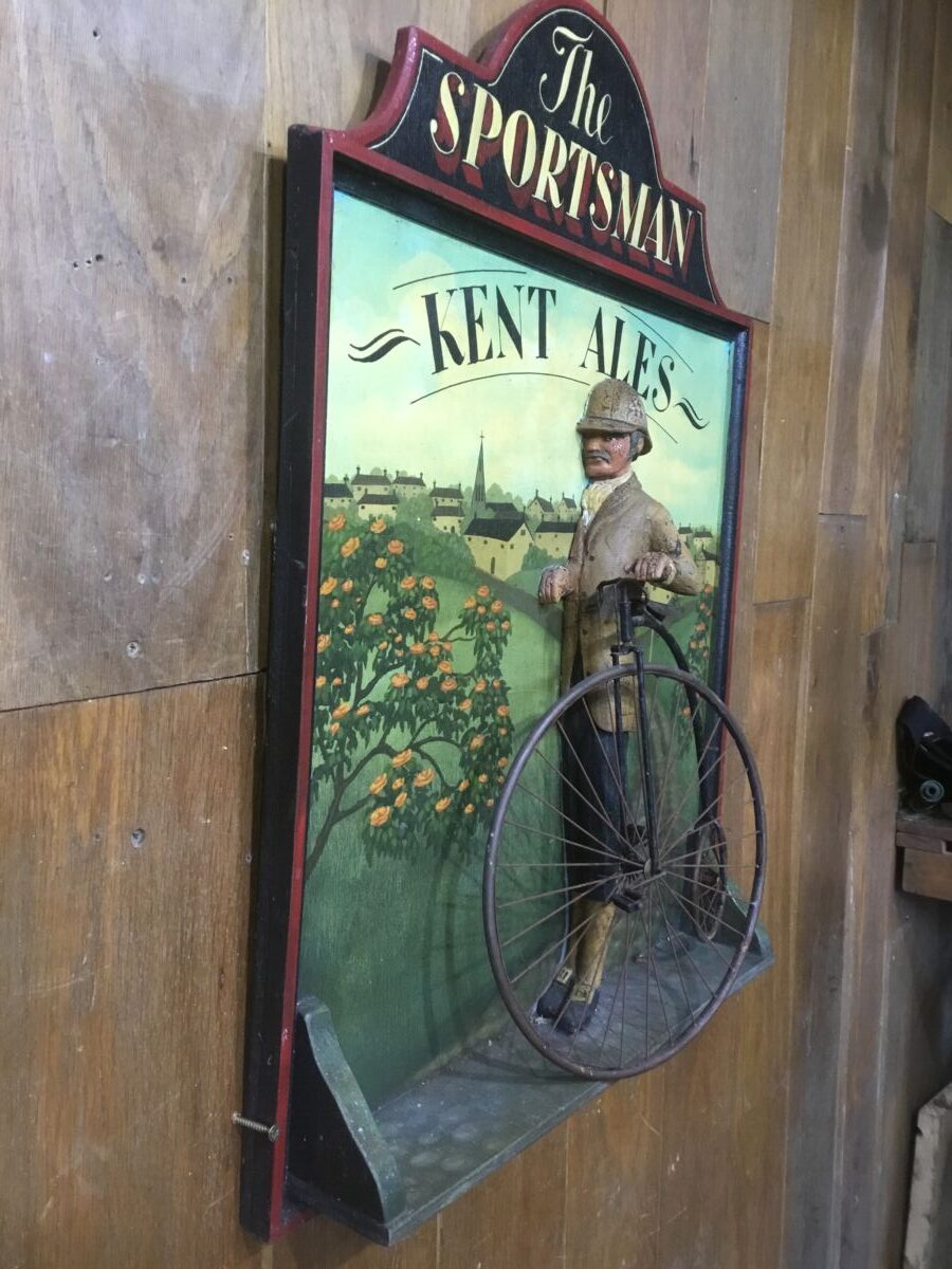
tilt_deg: -5.6
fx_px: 1137
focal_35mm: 31
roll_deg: -1.5
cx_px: 476
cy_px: 634
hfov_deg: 45.4
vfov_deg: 58.4
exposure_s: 1/33
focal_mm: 3.3
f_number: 2.4
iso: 160
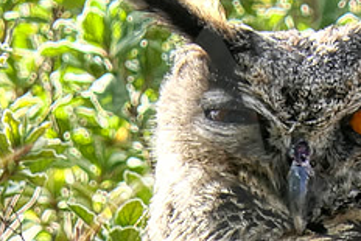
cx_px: 364
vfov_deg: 0.6
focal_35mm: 2397
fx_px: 24051
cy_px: 144
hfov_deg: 0.9
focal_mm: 176
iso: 250
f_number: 4.5
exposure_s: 1/400
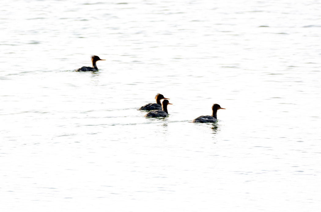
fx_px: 8007
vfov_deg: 1.5
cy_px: 106
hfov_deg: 2.3
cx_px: 160
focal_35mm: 900
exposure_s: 1/350
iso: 200
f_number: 8
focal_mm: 600
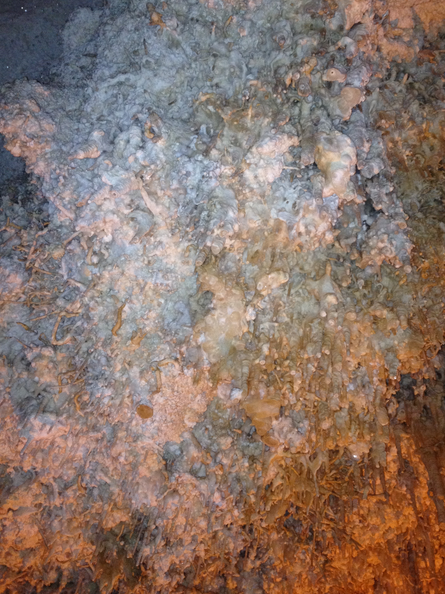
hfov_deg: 34.3
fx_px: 720
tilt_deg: +66.3
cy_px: 290
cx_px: 257
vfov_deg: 44.8
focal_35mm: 42
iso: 200
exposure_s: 1/17
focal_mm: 4.28
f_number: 2.4
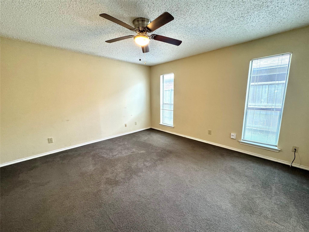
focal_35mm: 14
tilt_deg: -9.6
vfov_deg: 85.7
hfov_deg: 102.1
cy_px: 116
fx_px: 125
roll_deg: +0.4
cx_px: 154
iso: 250
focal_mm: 2.22
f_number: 2.2
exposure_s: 1/60
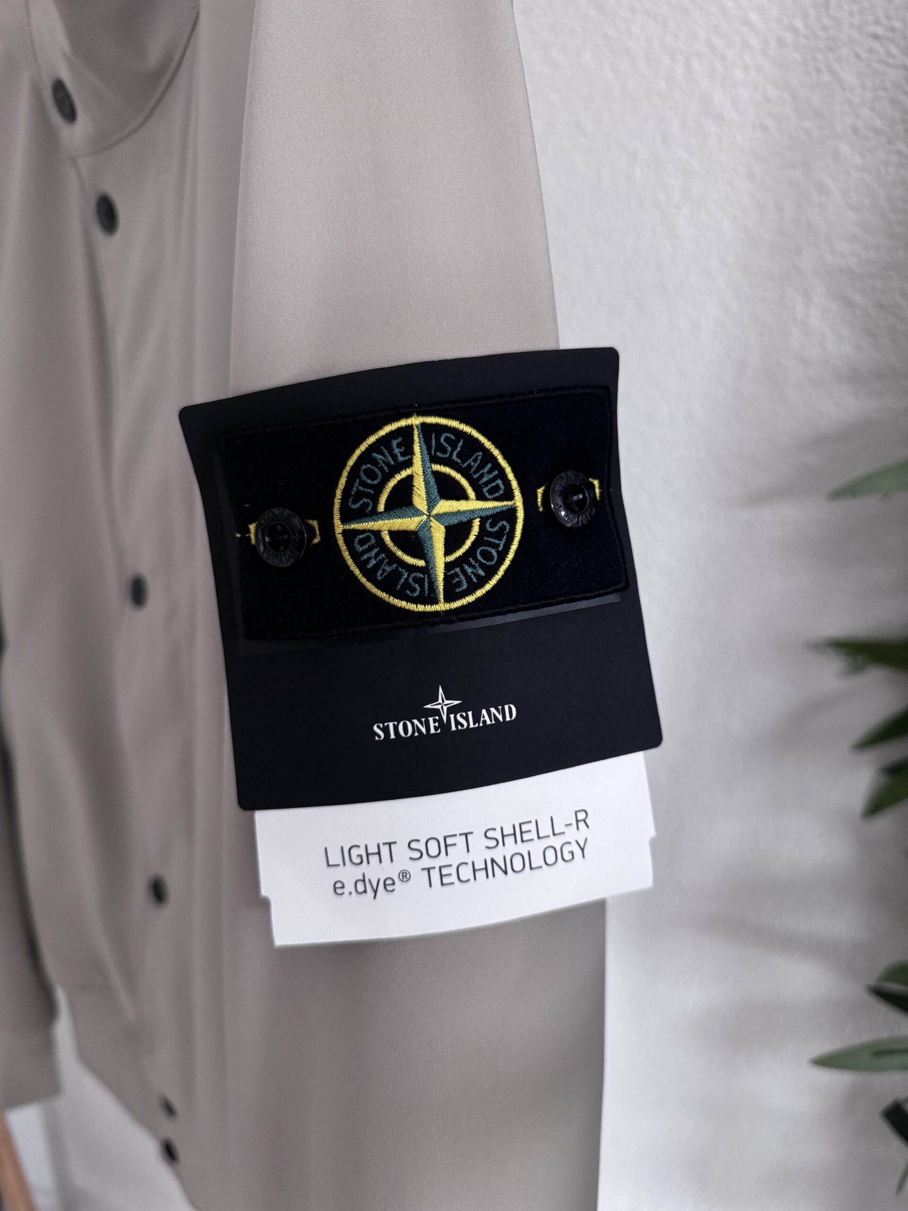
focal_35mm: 24
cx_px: 454
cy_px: 606
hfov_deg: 56.8
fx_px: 839
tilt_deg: -15.4
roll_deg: -2.5
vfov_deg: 71.6
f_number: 1.78
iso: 320
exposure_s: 1/60
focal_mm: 6.76
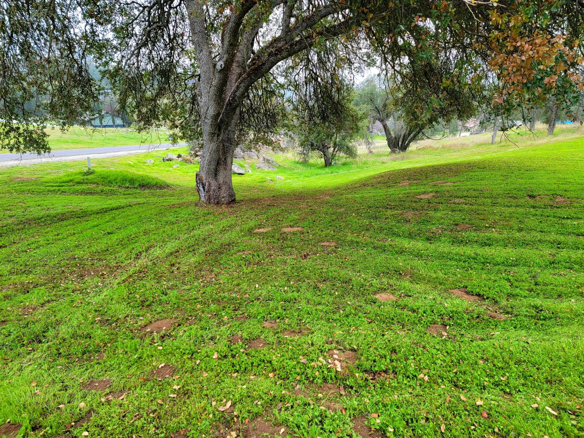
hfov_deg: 71.6
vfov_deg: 56.8
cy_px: 219
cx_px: 292
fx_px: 405
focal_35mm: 24
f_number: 1.8
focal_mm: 6.7
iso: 25
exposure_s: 1/120
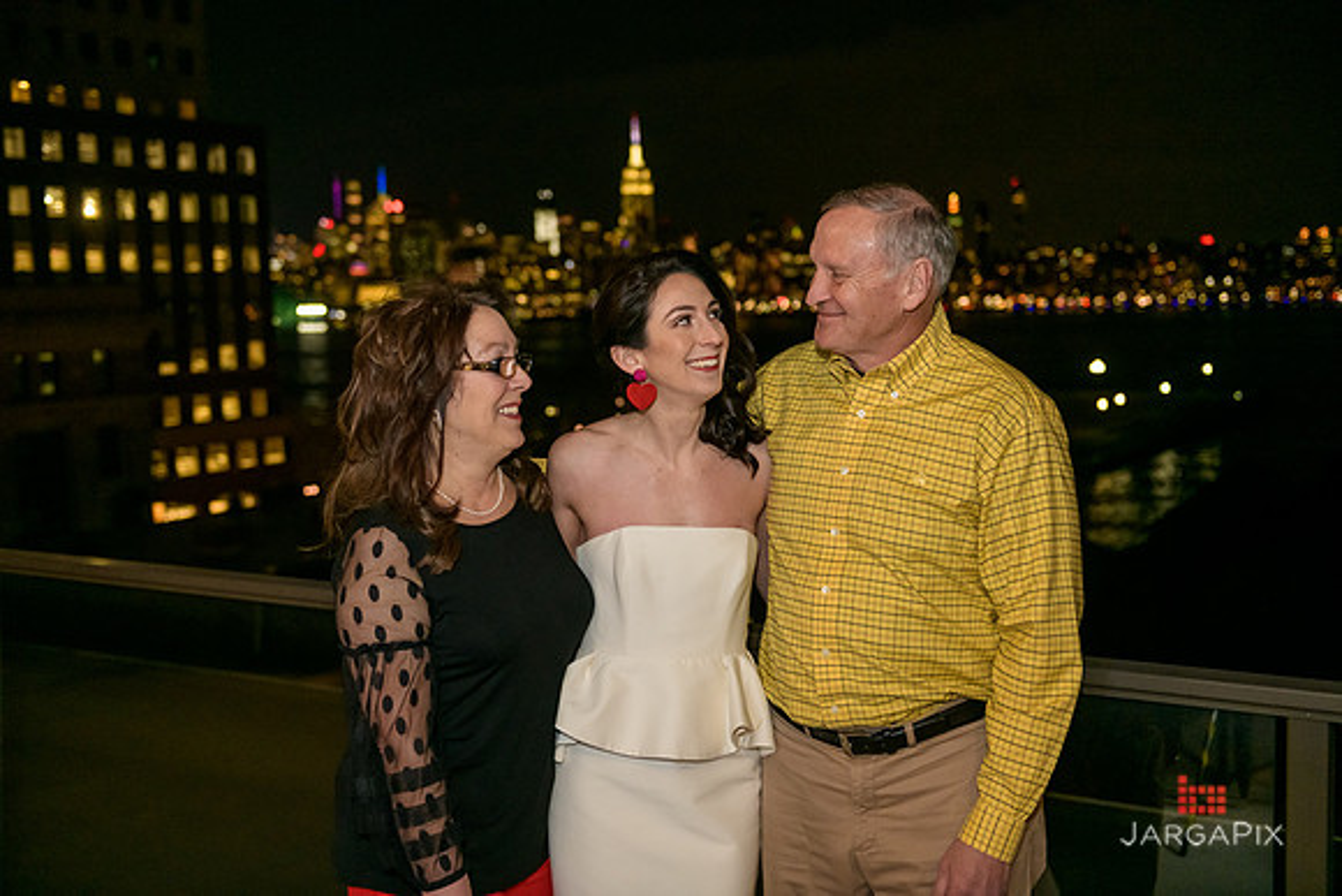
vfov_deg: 31.9
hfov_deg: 46.4
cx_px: 671
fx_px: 1566
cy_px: 448
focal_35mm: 42
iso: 1600
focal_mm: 42
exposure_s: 1/125
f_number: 3.2
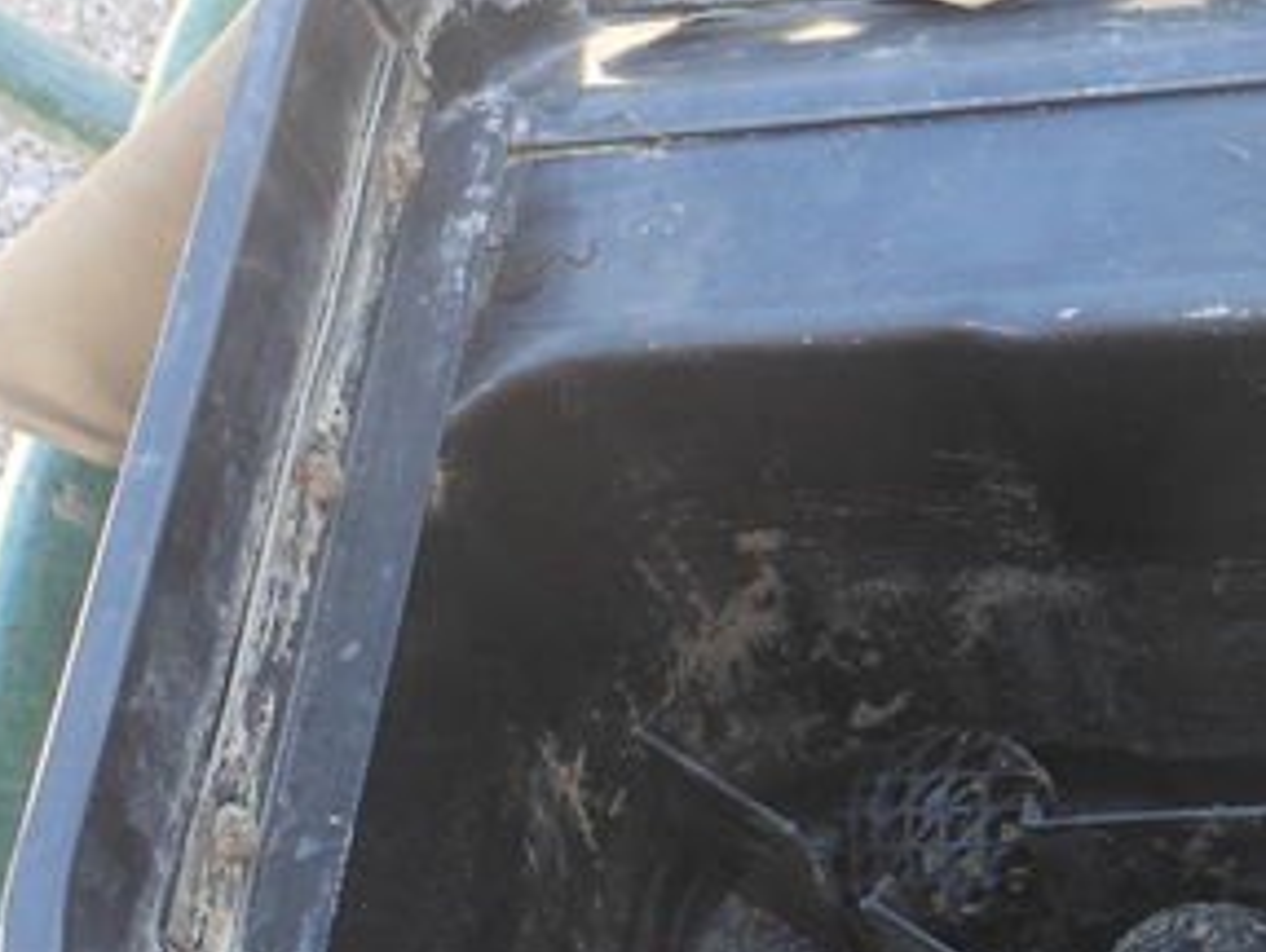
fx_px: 3186
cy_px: 445
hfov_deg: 21.9
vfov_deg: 17.0
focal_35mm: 87
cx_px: 1160
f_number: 3.2
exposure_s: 1/125
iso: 125
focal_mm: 4.5
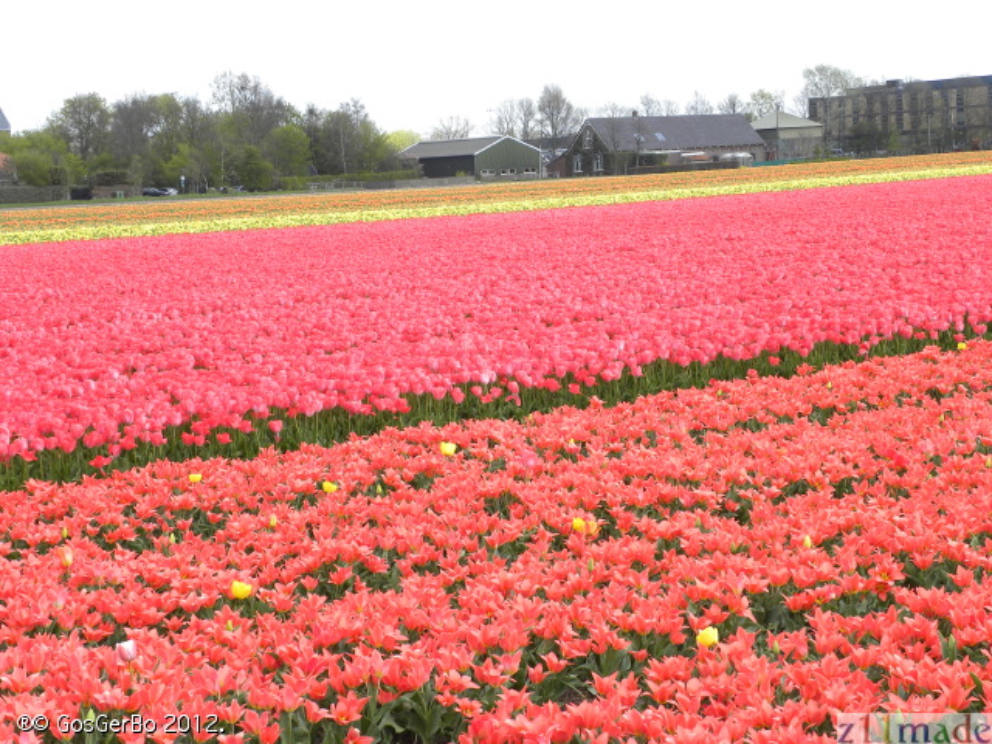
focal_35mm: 75
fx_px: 2149
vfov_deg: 19.6
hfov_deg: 26.0
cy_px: 372
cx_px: 496
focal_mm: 13.4
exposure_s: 1/134
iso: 64
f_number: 5
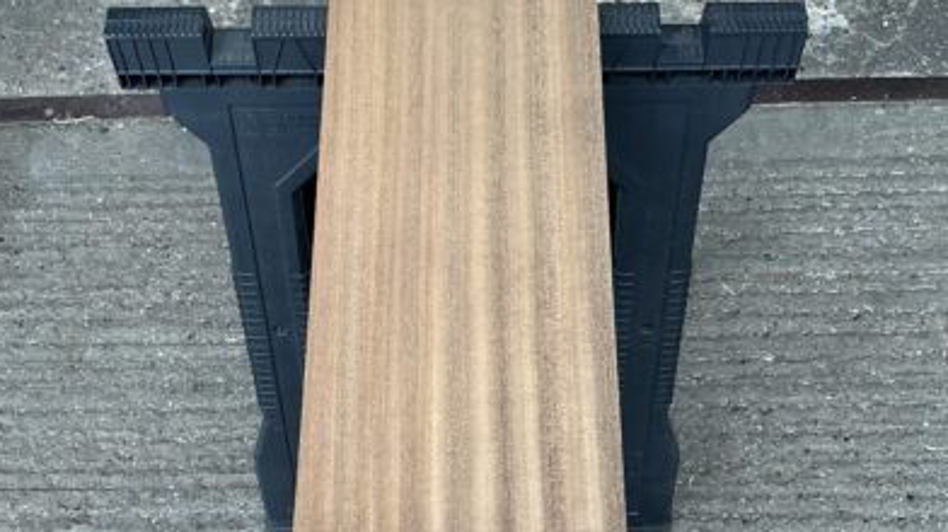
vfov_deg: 27.1
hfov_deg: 47.4
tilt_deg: -67.0
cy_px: 429
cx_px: 469
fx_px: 1080
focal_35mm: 43
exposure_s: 1/100
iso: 40
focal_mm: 3
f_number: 1.8
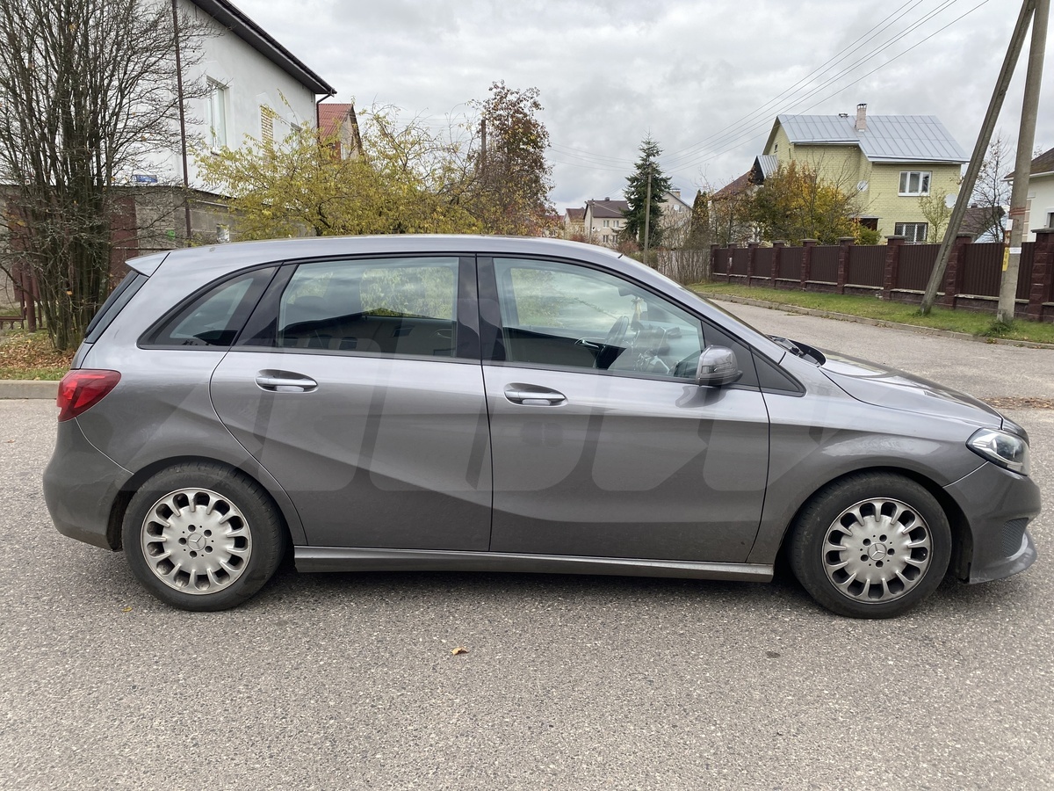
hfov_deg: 67.3
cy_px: 396
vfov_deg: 53.1
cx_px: 527
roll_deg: +0.0
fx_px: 792
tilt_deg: -11.5
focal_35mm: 26
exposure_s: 1/623
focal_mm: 4.25
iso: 32
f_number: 1.8
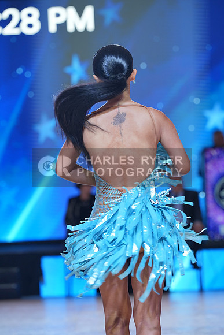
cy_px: 168
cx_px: 112
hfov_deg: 9.0
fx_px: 1418
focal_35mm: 152
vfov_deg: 13.5
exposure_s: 1/400
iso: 640
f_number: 4
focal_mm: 152
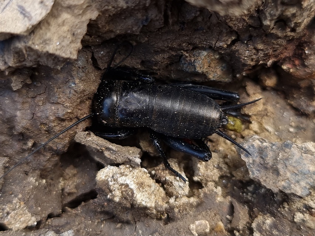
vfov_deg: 53.1
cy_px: 118
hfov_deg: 67.3
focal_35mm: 26
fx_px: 237
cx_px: 158
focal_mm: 5.4
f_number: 1.8
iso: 50
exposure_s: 1/303
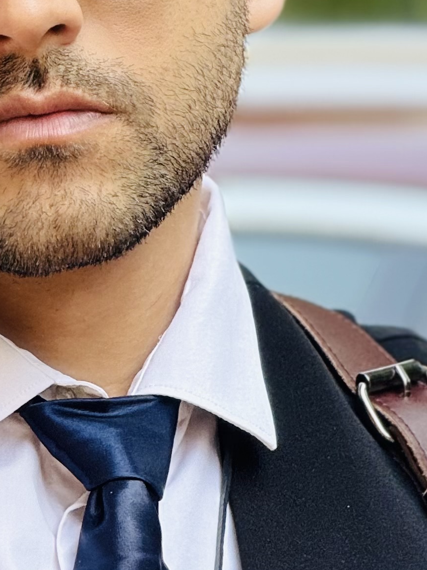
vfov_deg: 4.7
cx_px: -120
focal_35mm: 418
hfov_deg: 3.5
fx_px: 6877
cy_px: 364
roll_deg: -2.0
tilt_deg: -2.5
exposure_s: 1/140
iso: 50
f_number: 2.8
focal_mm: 15.66
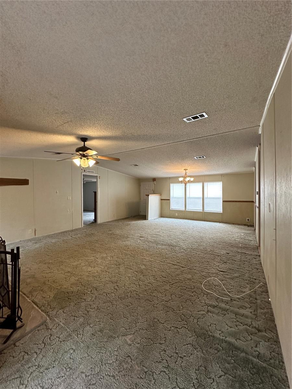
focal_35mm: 14
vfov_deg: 102.1
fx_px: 157
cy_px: 194
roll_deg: +0.4
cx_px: 146
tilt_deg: -0.8
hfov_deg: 85.7
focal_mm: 2.22
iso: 200
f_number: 2.2
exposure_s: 1/60
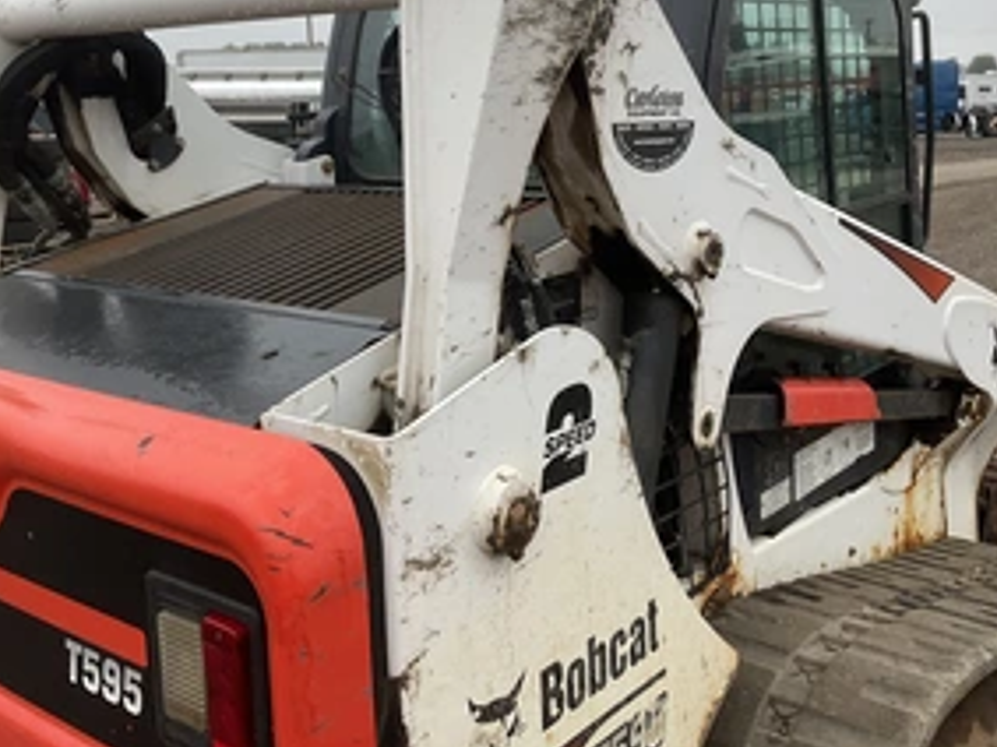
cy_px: 271
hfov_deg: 45.8
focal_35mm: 41
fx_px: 1180
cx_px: 504
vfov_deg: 34.9
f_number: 1.8
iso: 25
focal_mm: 3
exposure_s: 1/412
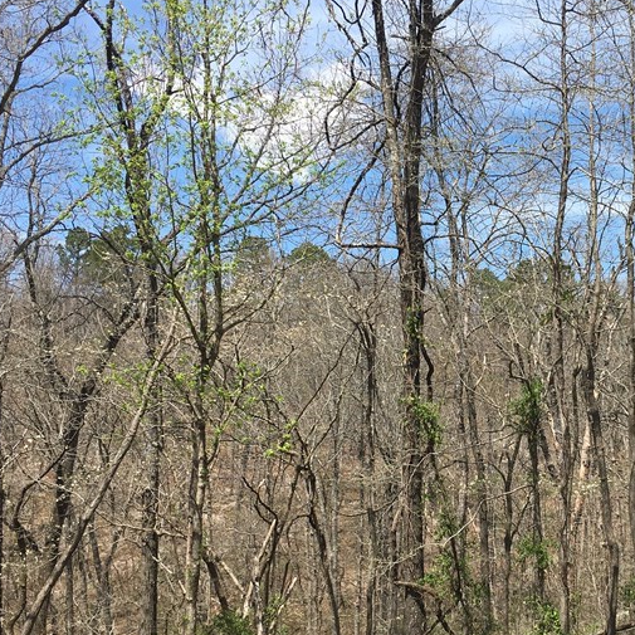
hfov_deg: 32.0
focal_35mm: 52
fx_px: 1079
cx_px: 504
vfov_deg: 32.7
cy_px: 363
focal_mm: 4.15
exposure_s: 1/1166
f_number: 2.2
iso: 25
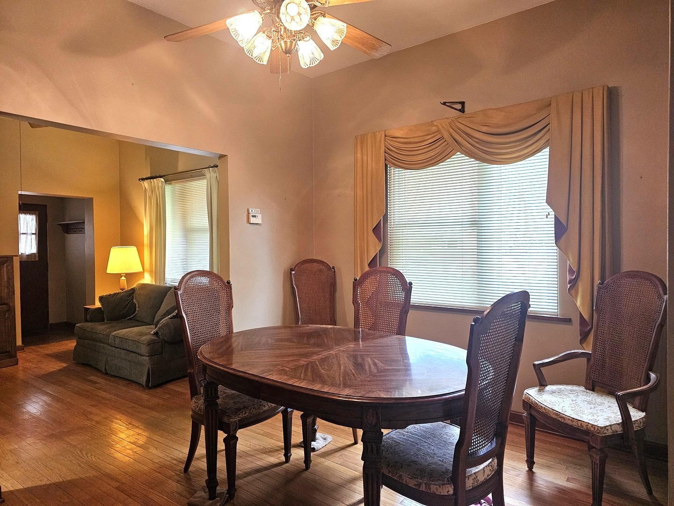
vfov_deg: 58.9
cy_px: 253
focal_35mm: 23
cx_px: 337
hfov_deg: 73.9
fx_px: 448
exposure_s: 1/120
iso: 500
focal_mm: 6.3
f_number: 1.7
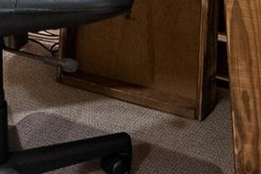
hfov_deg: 16.2
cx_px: 19
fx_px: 906
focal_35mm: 125
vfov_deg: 9.1
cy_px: -325
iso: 1600
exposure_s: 1/25
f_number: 4
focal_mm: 17
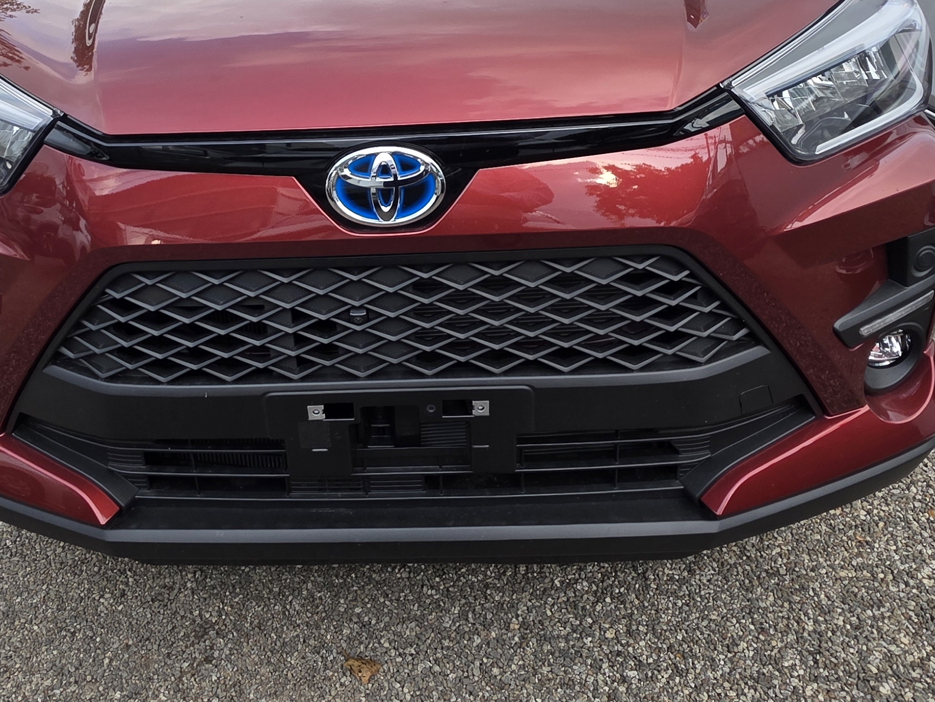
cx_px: 377
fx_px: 783
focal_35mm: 29
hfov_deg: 61.2
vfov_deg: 46.6
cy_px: 179
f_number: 1.9
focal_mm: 2.2
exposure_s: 1/507
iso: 40
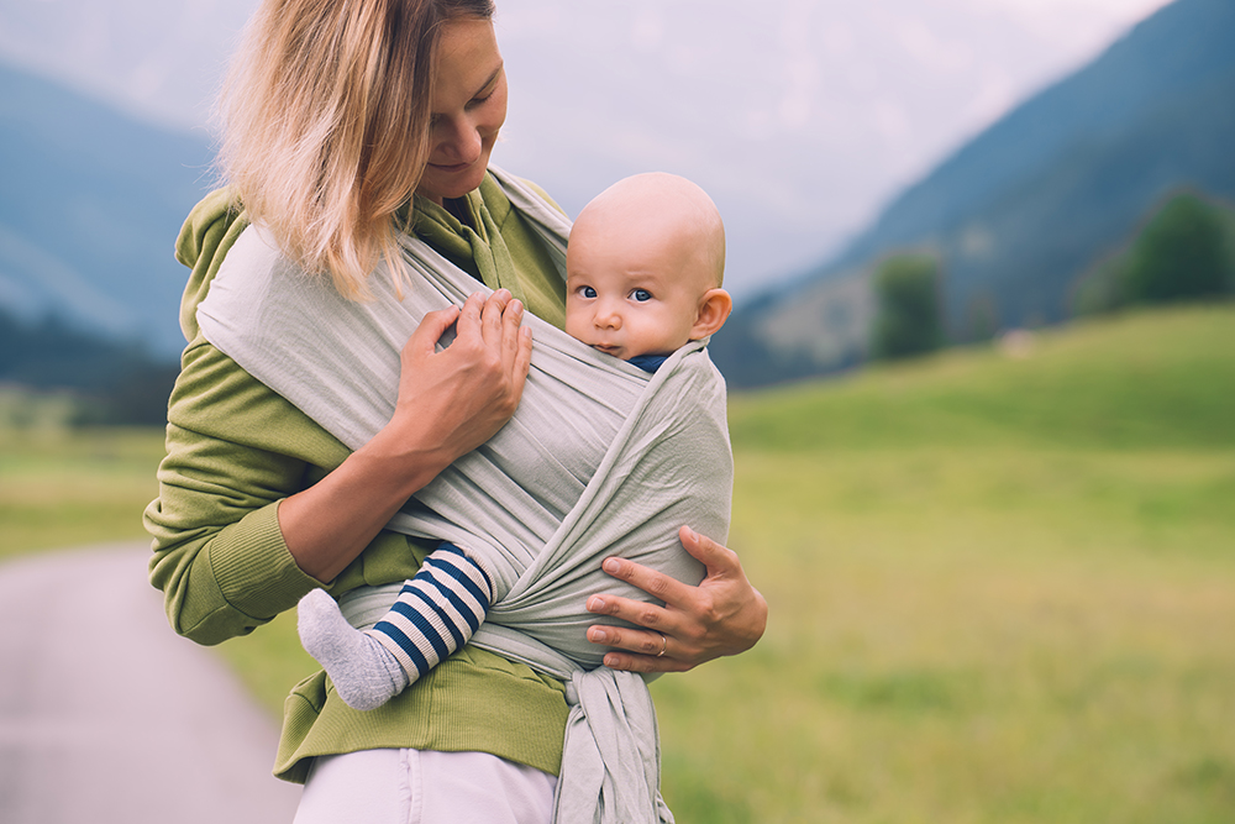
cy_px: 412
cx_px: 618
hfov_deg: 17.2
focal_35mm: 119
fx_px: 4083
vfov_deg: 11.5
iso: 100
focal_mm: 119
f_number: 5
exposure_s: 1/250
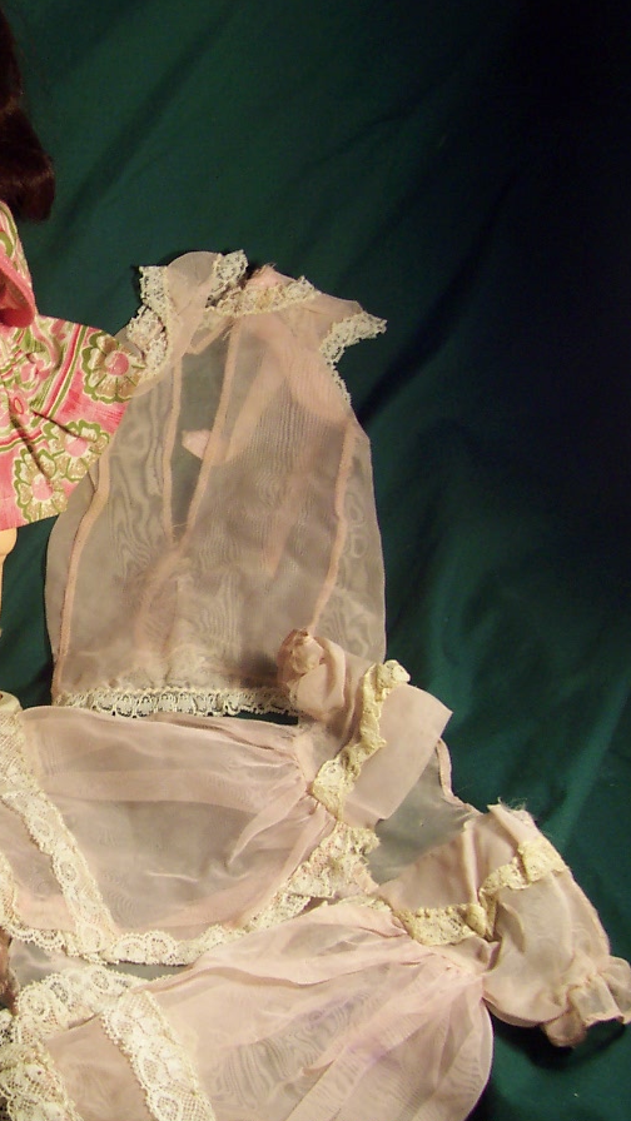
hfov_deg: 21.3
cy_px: 559
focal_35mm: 54
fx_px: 1606
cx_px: -31
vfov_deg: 38.5
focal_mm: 5.6
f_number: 2.8
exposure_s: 1/90
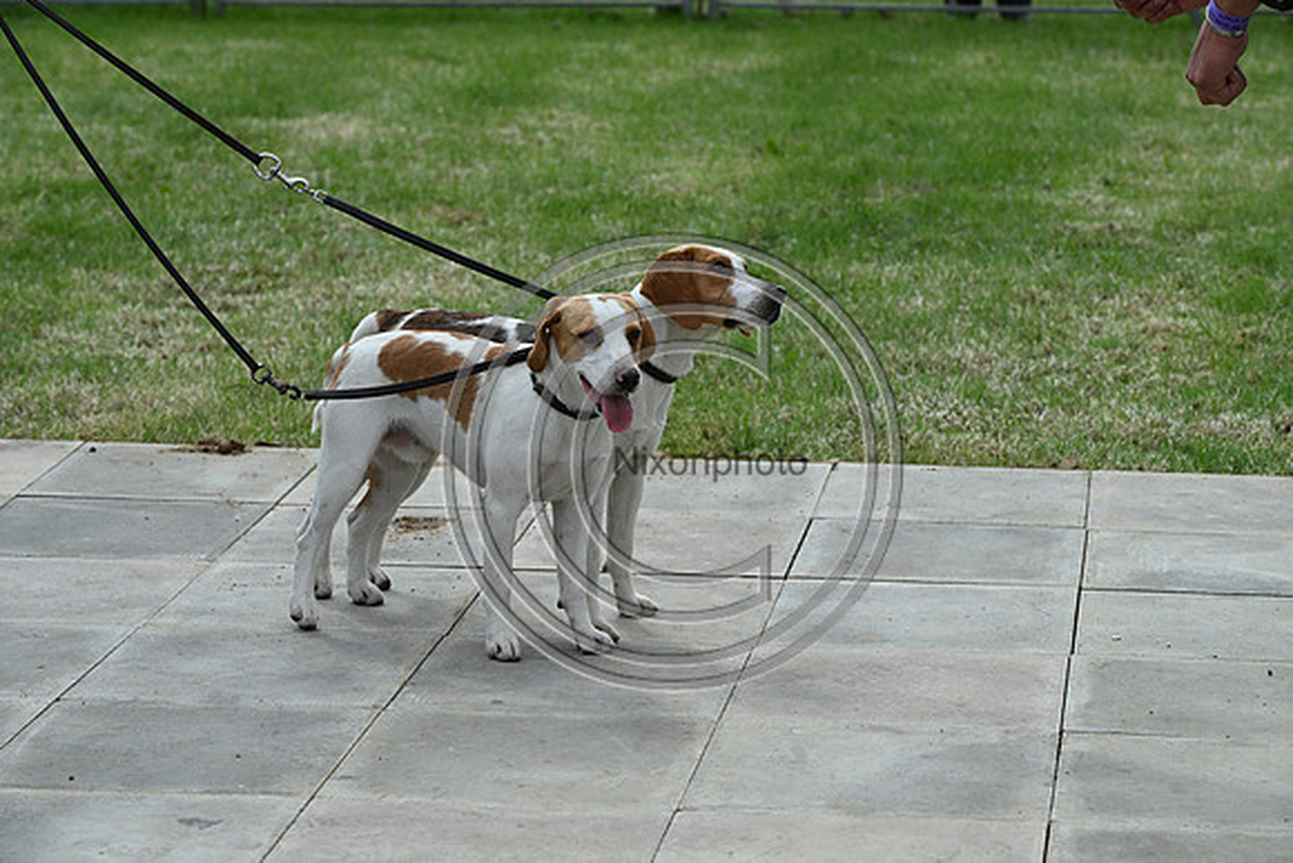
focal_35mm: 112
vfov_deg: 12.2
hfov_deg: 18.3
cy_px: 432
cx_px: 646
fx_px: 4023
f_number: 7.1
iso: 560
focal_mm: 112
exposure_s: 1/1250
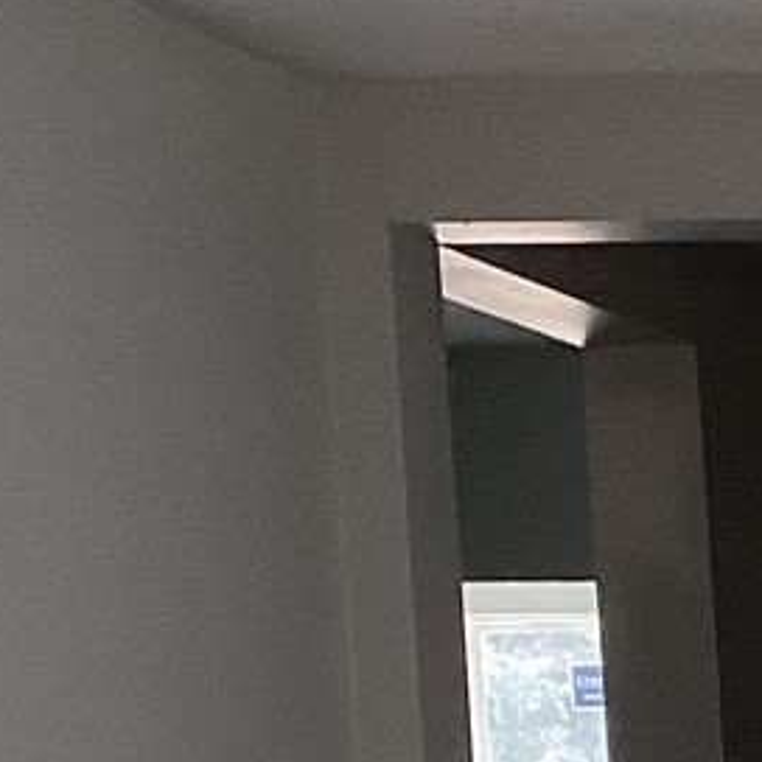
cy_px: 1303
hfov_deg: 9.8
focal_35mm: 161
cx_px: 1729
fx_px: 4010
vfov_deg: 10.3
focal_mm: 3.3
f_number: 2.4
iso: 80
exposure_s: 1/120
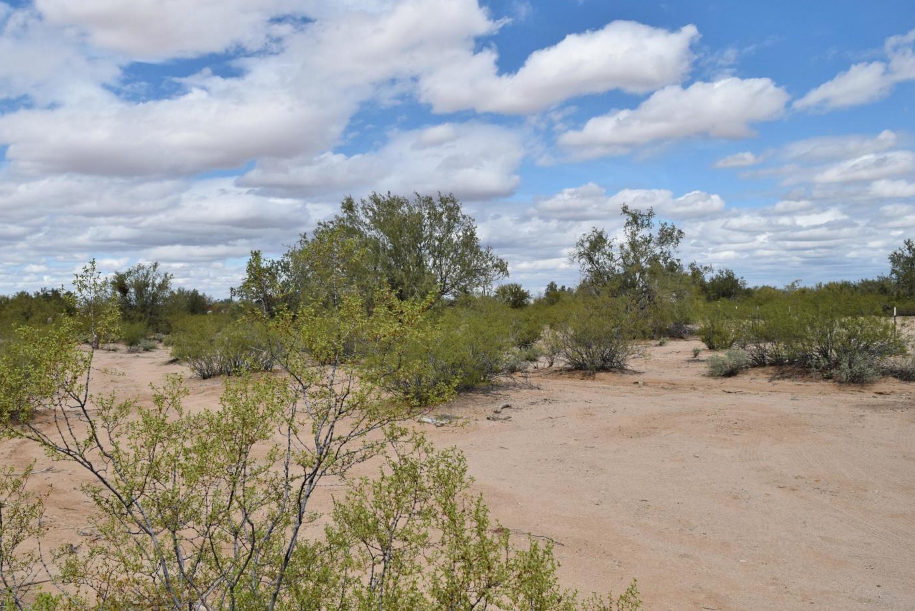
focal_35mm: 30
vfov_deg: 43.6
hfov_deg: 61.9
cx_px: 430
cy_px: 278
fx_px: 763
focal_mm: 18
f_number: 8
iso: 800
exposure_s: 1/4000
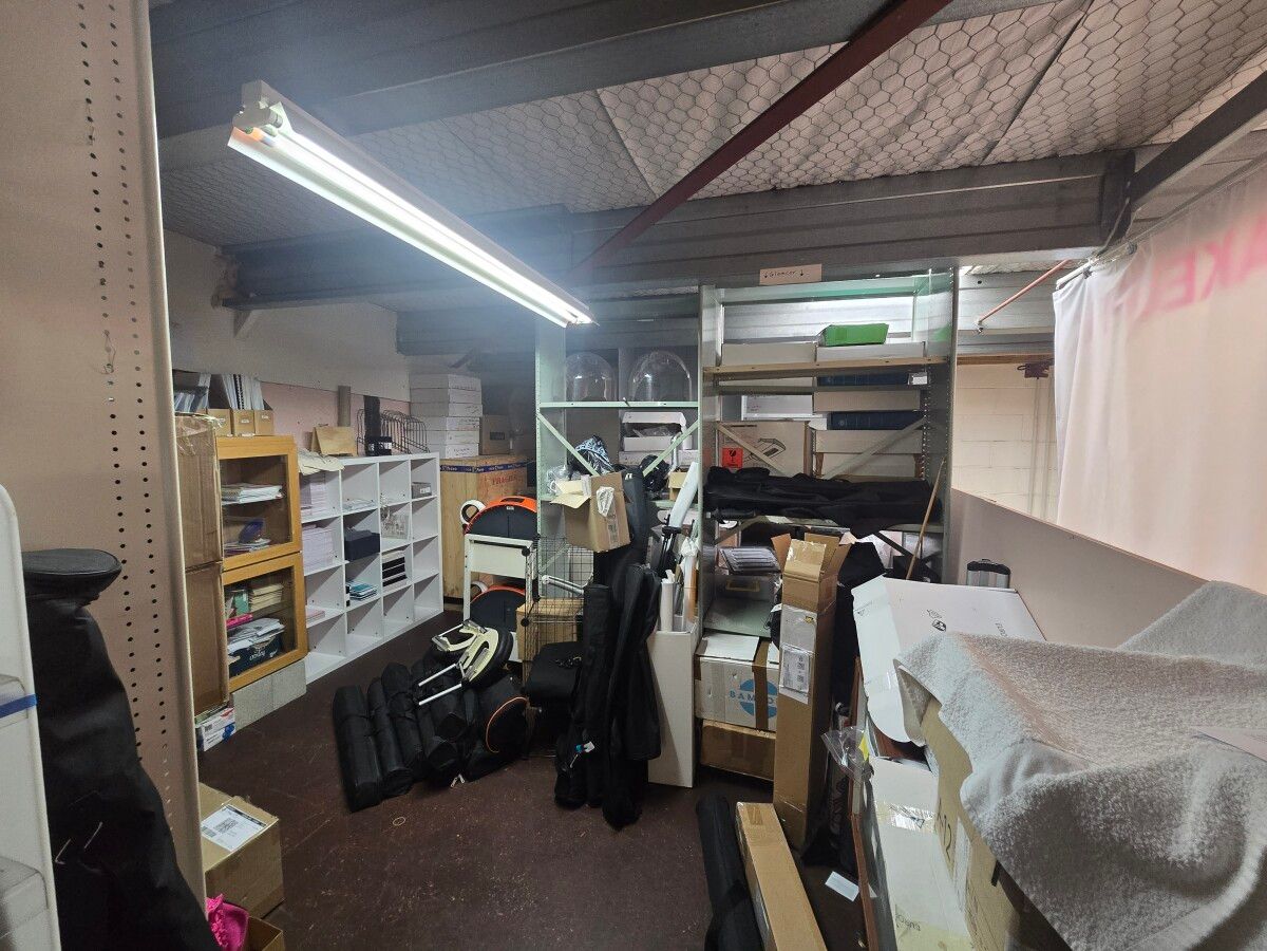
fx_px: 476
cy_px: 476
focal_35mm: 13
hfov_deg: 106.2
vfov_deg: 89.9
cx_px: 634
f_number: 2.2
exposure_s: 1/50
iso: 320
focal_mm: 2.2
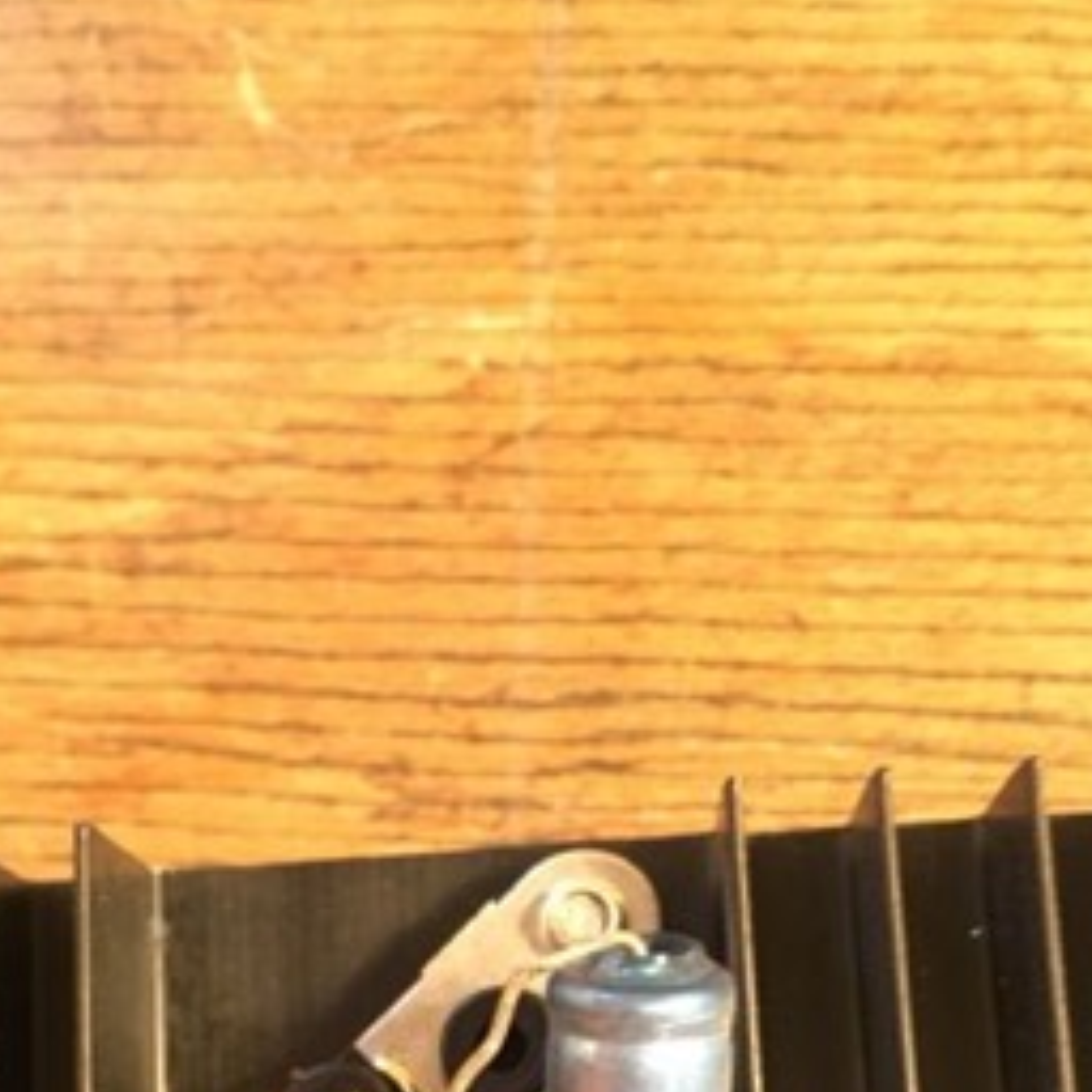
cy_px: 1011
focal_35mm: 48
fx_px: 1713
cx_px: 572
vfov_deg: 33.3
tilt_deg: -80.2
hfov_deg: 35.3
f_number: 2.2
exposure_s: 1/17
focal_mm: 4.15
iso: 200
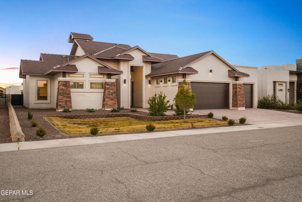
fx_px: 260
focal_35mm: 31
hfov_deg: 60.3
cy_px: 101
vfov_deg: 42.3
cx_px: 151
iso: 640
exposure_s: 1/10
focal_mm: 31
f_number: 11
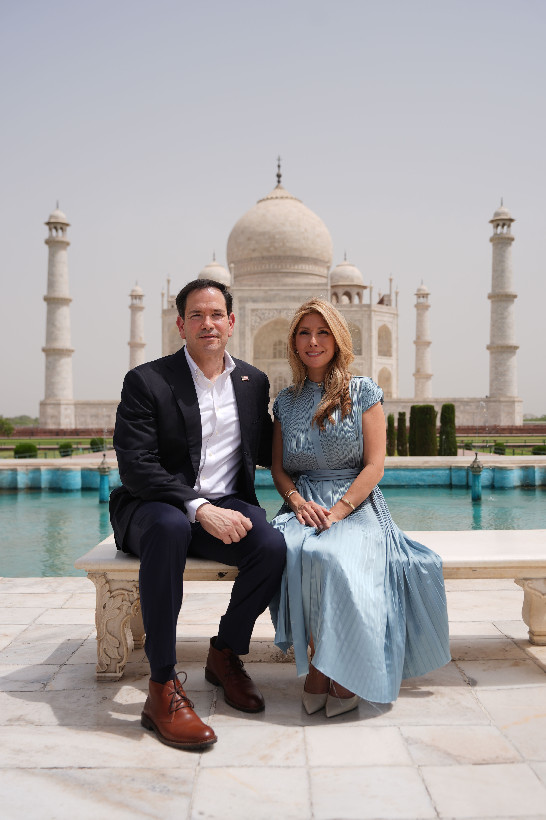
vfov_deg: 54.4
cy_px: 410
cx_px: 273
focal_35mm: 35
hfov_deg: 37.9
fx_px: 796
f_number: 4
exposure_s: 1/2500
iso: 125
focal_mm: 35
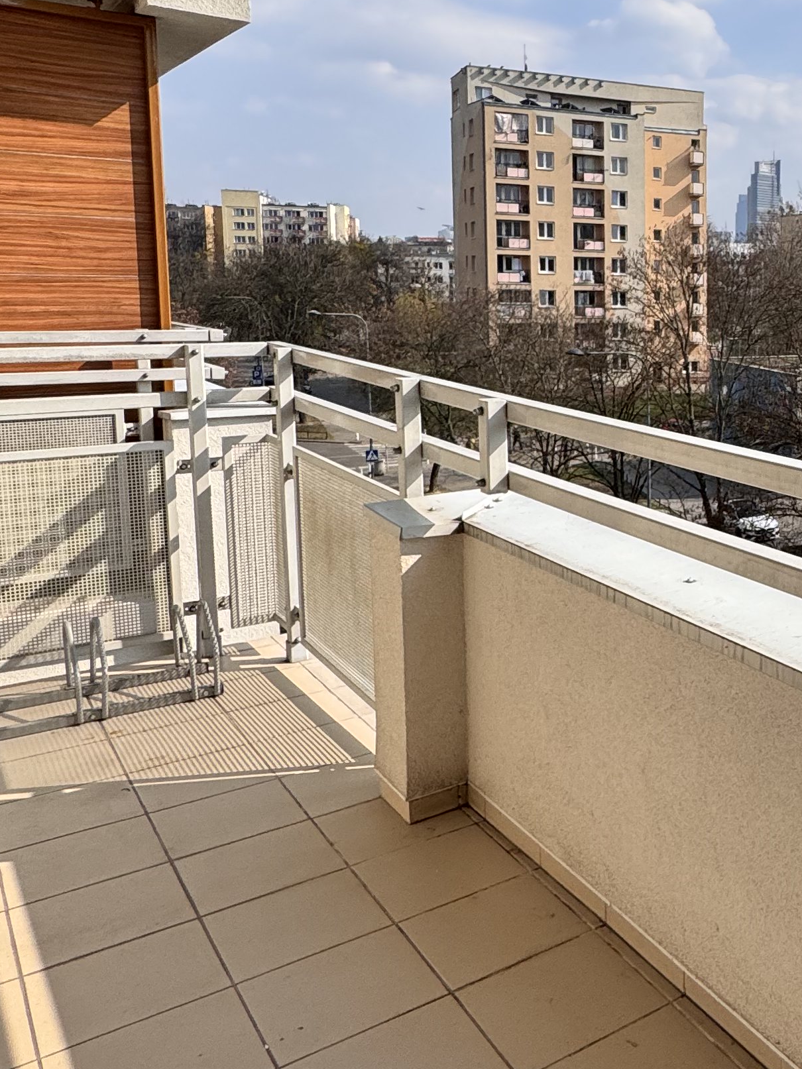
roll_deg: +0.7
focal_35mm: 35
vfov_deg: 52.1
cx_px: 881
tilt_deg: -7.0
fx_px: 1081
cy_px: 404
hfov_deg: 35.0
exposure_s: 1/2874
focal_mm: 2.22
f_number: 2.2
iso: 50
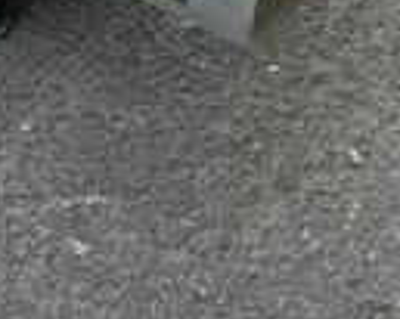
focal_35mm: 94
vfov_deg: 15.4
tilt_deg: -57.6
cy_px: -124
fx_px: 1112
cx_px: 56
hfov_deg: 20.1
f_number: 2.4
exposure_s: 1/100
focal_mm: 3.3
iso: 25
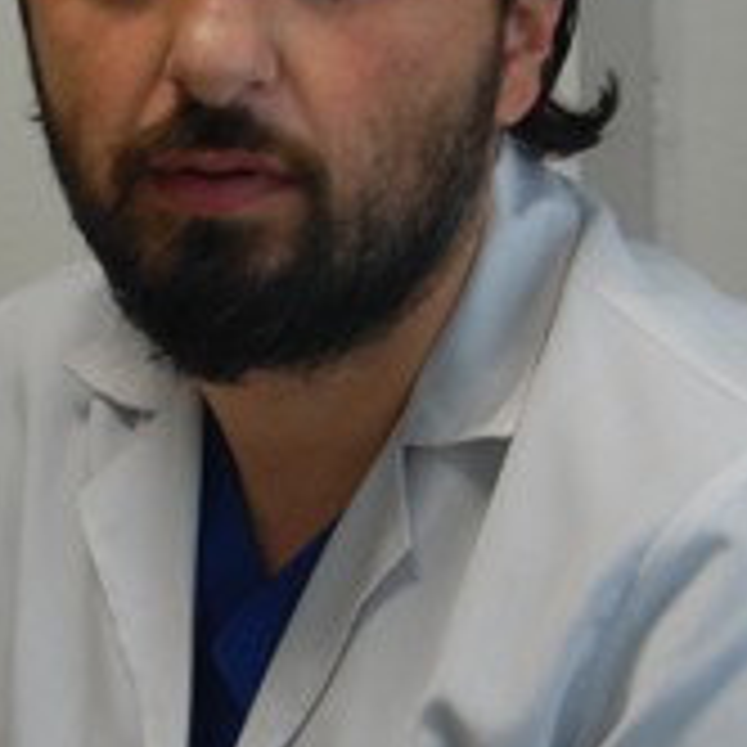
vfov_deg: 11.4
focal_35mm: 153
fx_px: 3727
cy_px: 315
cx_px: 135
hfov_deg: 11.4
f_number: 4.5
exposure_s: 1/40
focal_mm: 31
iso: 400
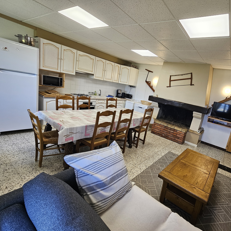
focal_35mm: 16
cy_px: 117
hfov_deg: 85.7
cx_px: 145
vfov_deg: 87.4
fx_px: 121
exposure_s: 1/50
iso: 80
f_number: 2.2
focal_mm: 2.2
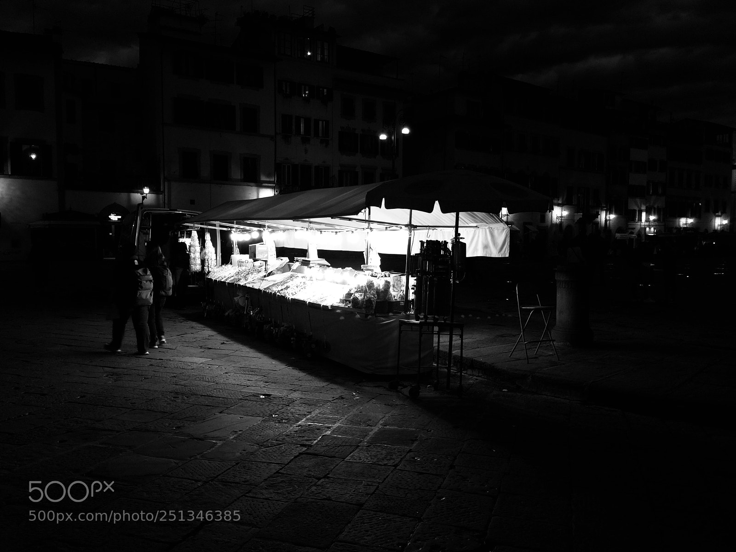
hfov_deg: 61.7
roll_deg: -1.3
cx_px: 368
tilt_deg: -4.0
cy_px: 276
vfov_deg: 48.2
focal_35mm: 29
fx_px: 617
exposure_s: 1/17
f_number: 2.2
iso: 50
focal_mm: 4.15
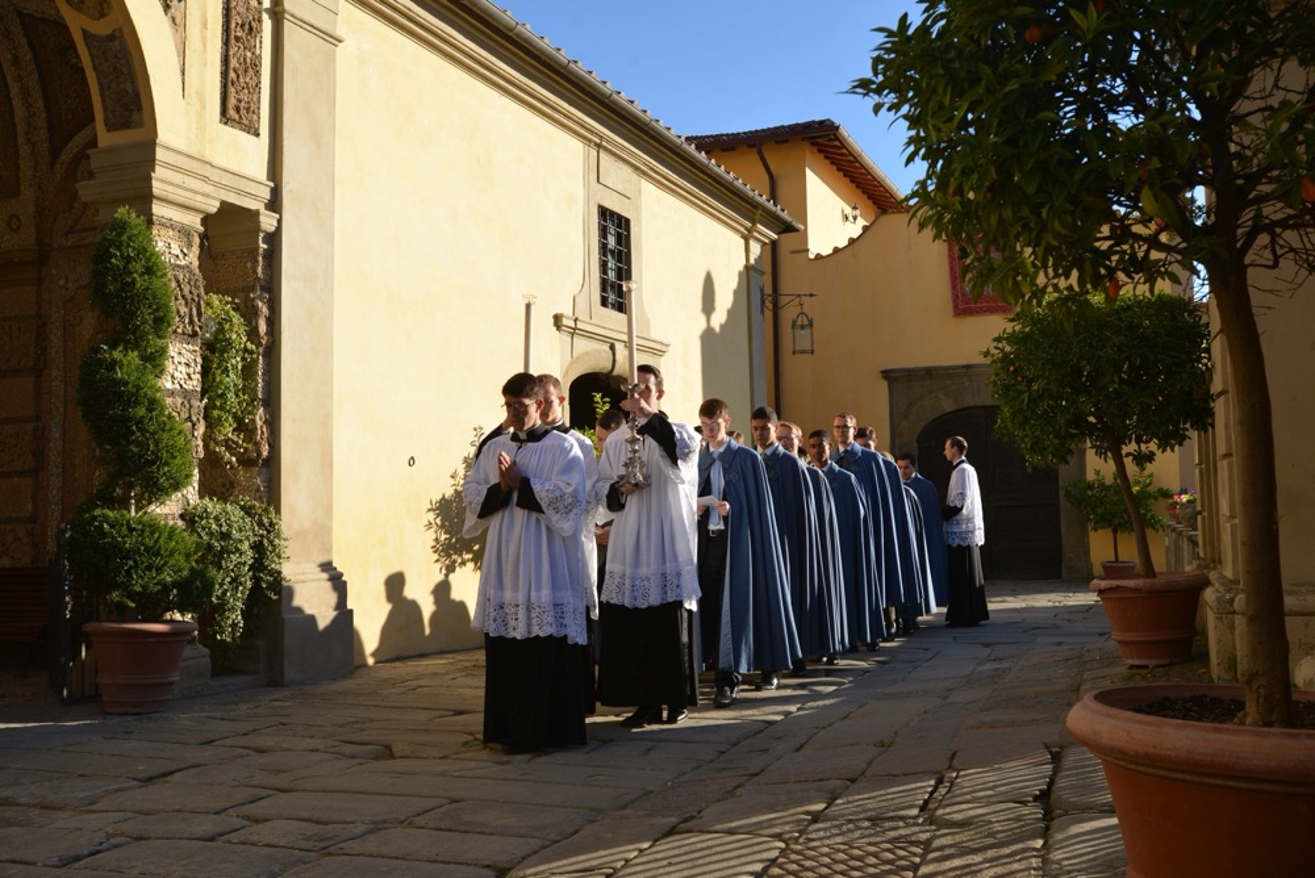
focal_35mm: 35
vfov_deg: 37.9
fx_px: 1279
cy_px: 439
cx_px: 658
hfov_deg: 54.4
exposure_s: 1/320
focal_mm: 35
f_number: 9
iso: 200
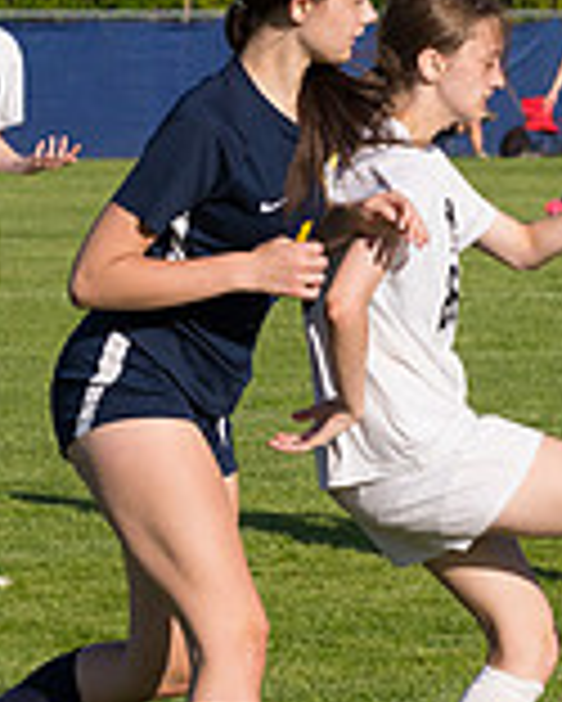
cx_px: 1048
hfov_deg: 4.2
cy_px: 454
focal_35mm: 367
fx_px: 7623
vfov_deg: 5.3
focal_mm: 70
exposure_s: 1/1600
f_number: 5.6
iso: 250
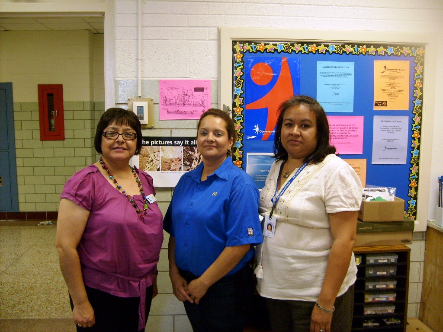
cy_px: 166
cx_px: 222
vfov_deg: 40.7
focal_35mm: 35
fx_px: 448
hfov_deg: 52.6
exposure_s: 1/45
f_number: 2.8
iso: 120
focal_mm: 5.8
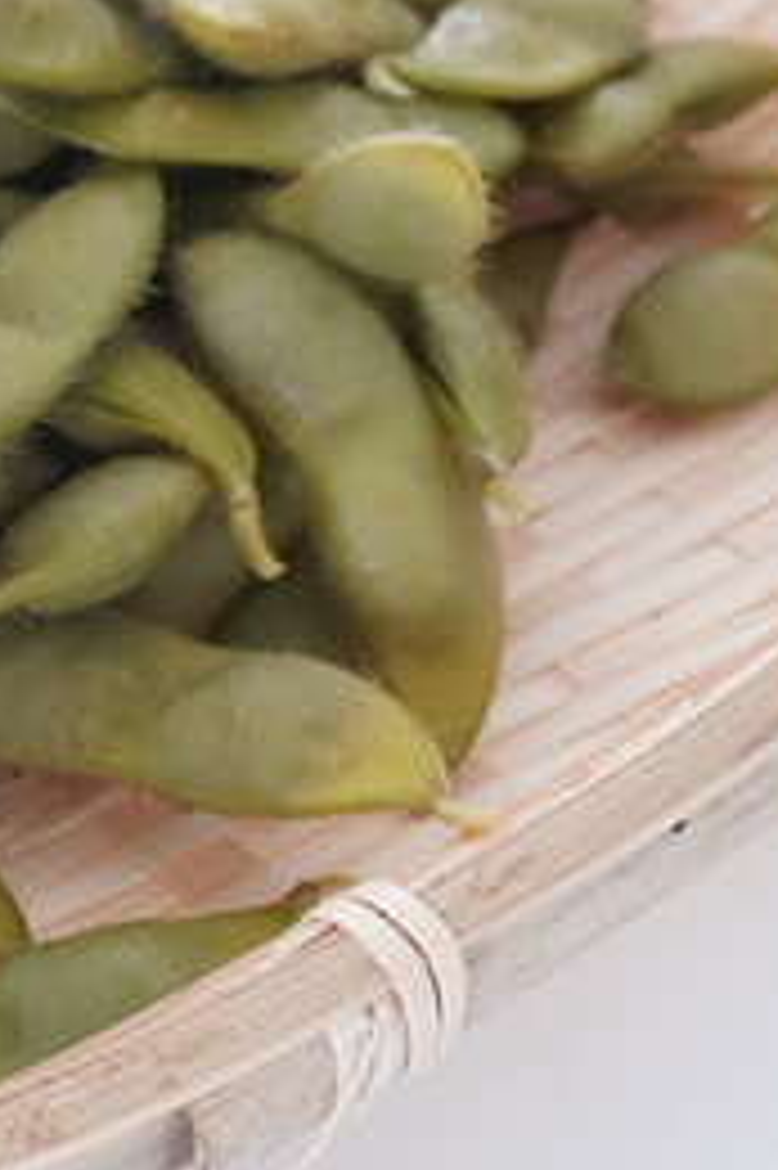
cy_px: 288
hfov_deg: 12.2
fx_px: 3570
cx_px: -76
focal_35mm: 110
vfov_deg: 18.5
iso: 3200
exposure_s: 1/50
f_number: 6.3
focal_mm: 28
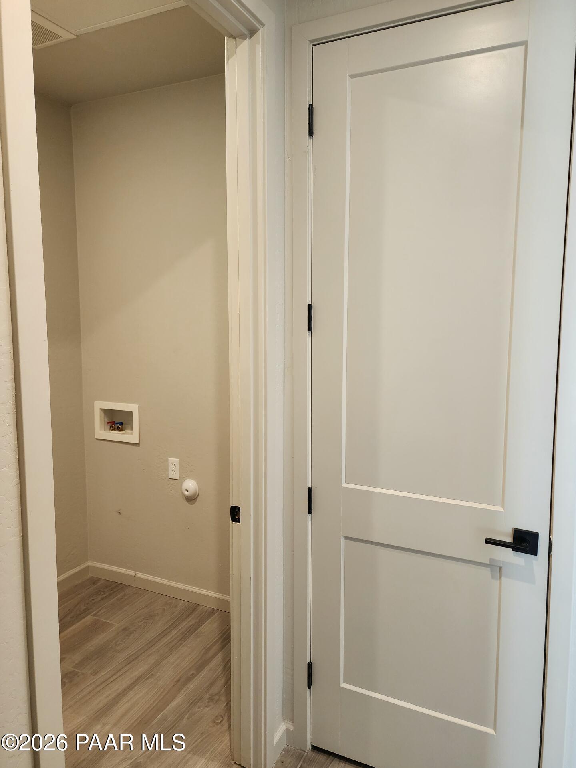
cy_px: 379
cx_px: 300
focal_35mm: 24
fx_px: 532
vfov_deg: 71.6
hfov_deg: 56.8
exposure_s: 1/120
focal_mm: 6.4
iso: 400
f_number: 1.8
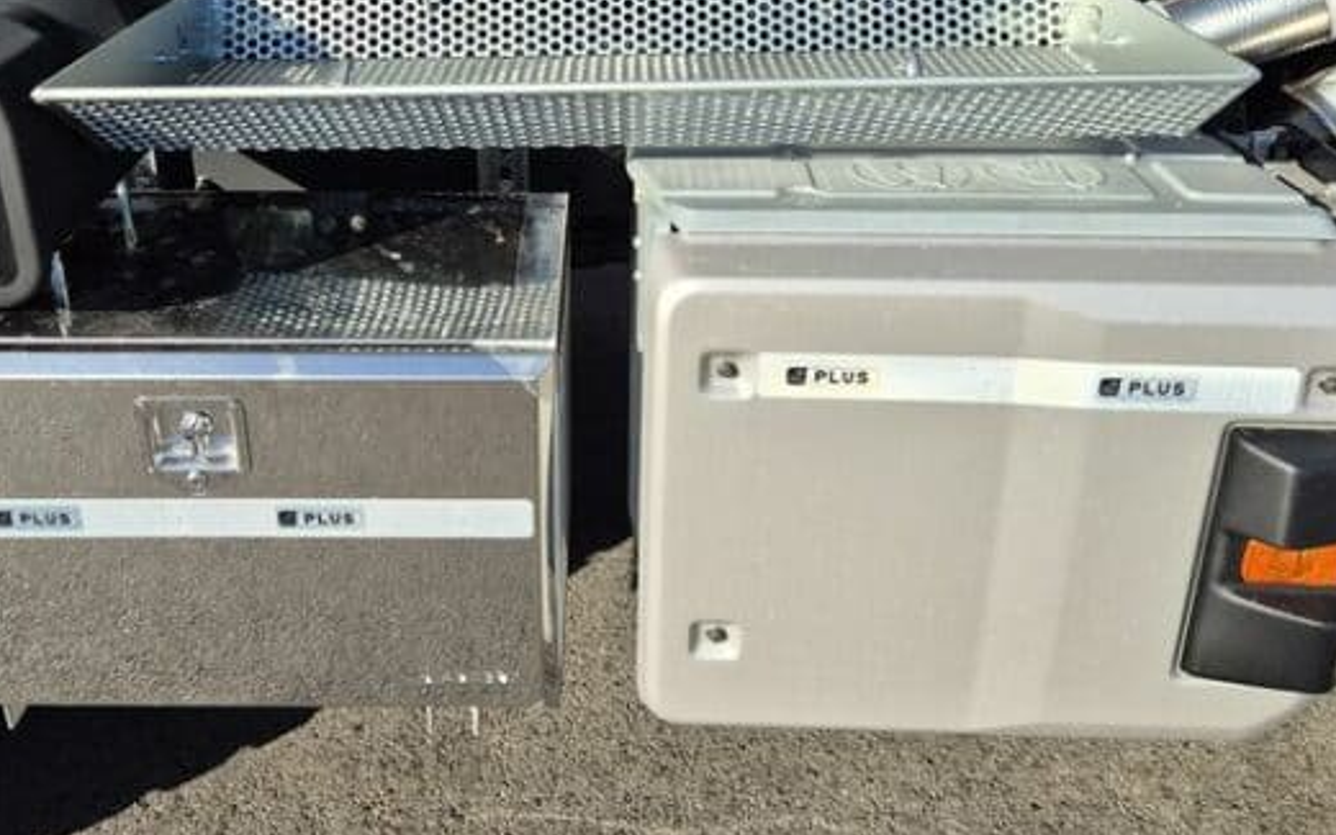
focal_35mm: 36
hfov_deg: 53.8
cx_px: 565
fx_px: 1311
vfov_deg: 35.1
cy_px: 311
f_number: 1.8
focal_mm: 5.4
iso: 25
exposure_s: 1/1180
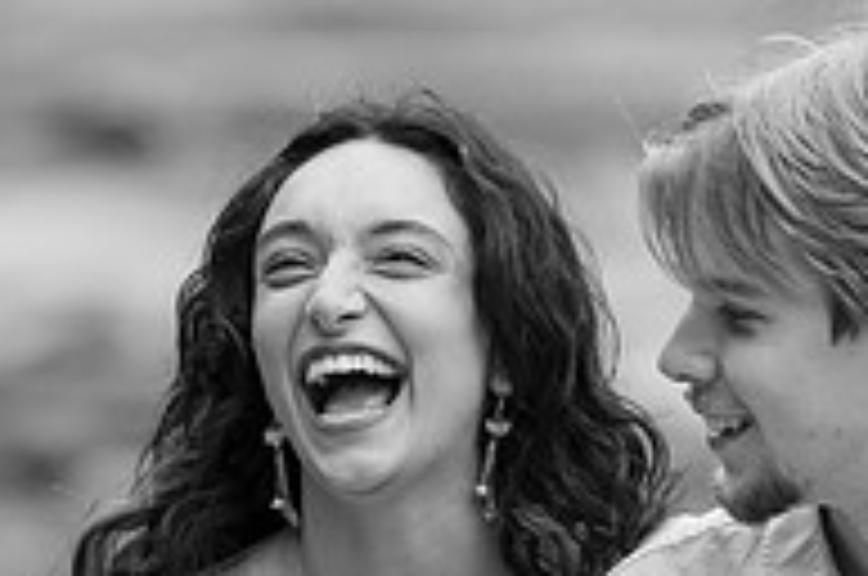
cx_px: 414
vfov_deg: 2.7
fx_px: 12324
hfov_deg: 4.0
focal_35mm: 512
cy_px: 614
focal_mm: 170
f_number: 3.5
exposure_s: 1/250
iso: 320
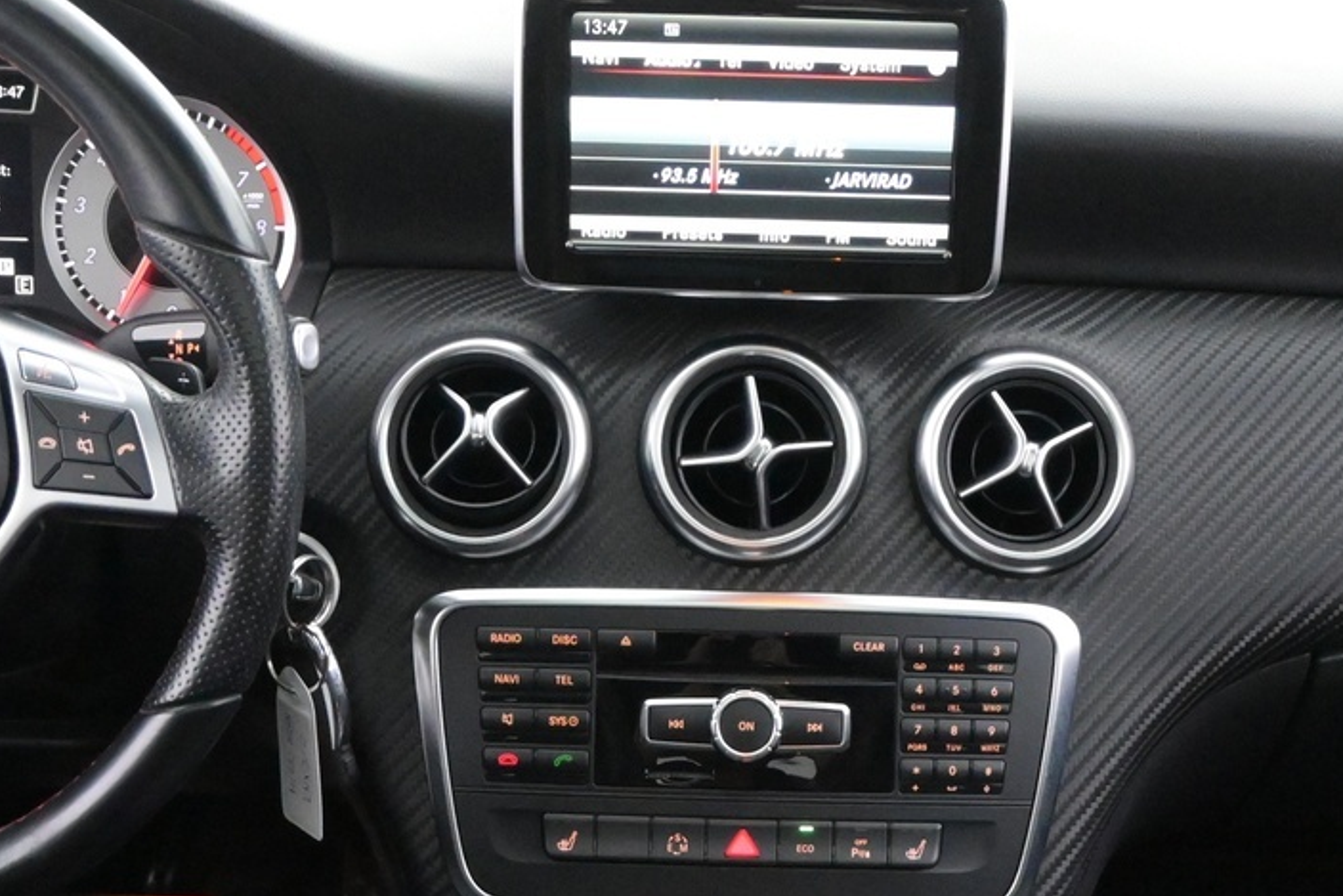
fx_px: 2836
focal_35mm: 76
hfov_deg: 26.6
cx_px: 741
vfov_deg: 17.6
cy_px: 860
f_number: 4
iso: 7200
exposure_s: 1/40
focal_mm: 22
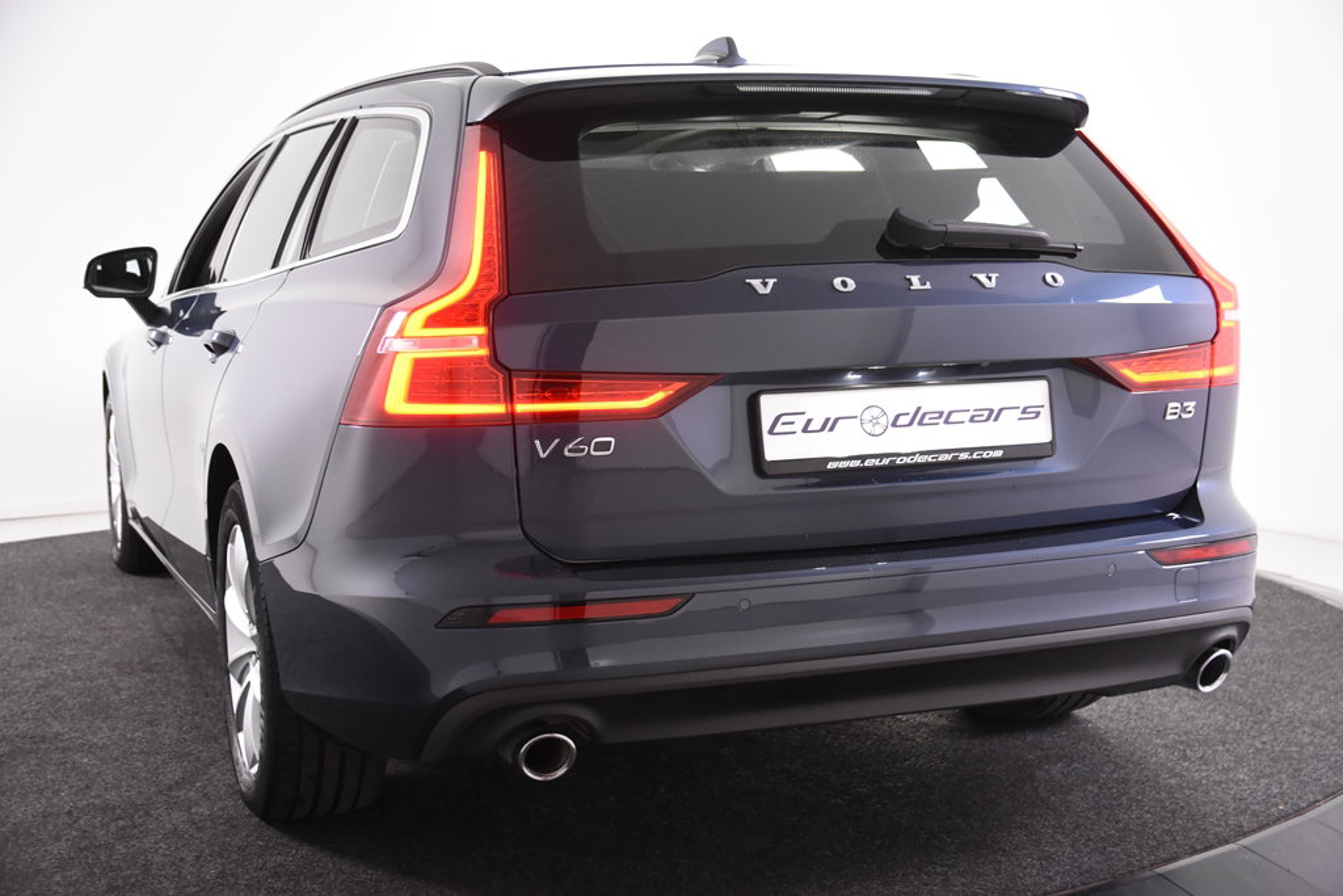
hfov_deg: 38.9
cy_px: 448
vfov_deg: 26.5
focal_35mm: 51
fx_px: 1903
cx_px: 672
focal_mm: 34
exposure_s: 1/50
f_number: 4
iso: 1600
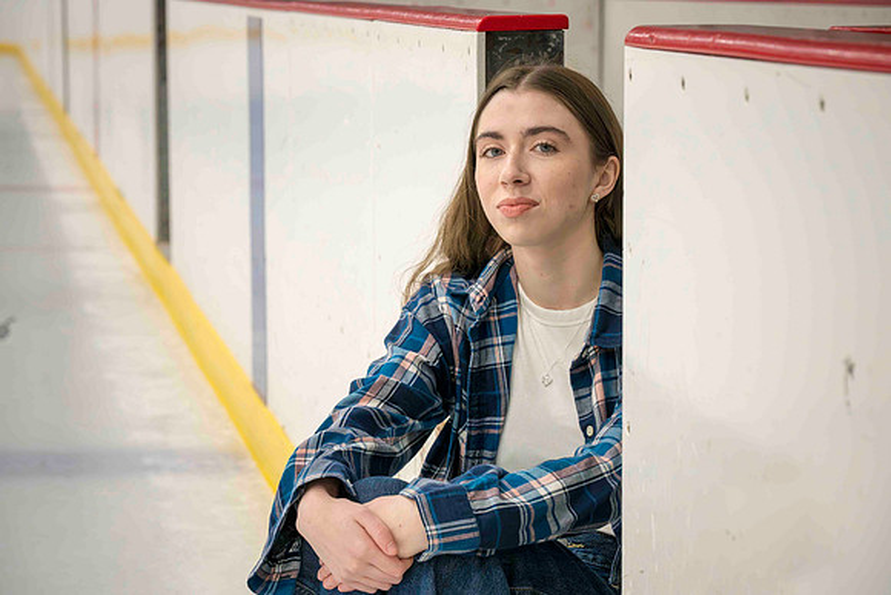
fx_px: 2503
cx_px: 446
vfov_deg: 13.5
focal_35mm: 101
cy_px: 298
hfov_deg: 20.2
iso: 3200
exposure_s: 1/250
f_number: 8
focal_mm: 99
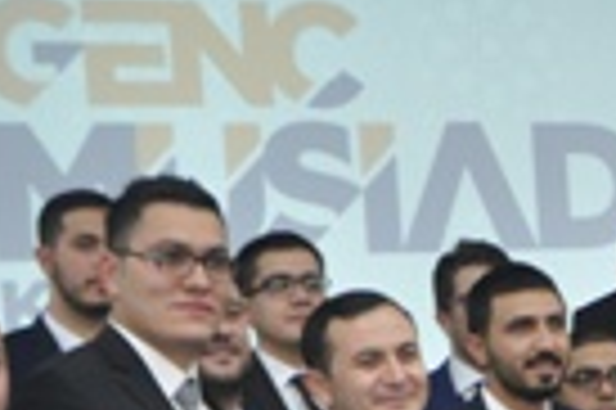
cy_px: 662
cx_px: 746
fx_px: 2438
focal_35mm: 143
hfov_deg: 14.0
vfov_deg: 9.3
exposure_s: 1/60
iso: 800
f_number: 3.8
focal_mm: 29
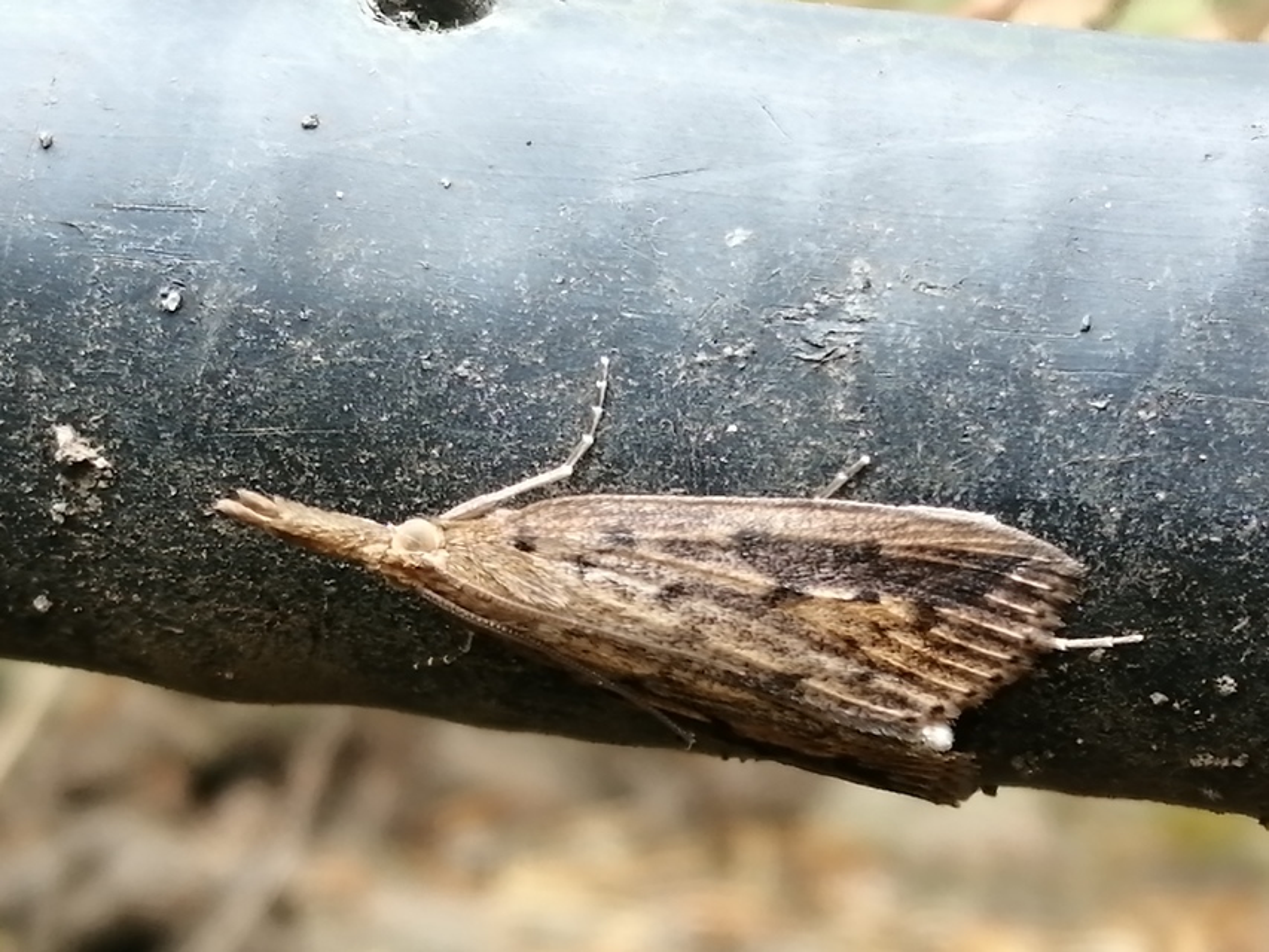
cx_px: 634
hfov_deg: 19.6
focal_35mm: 100
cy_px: 476
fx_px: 3666
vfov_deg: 14.8
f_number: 1.8
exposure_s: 1/100
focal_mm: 3.46
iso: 80
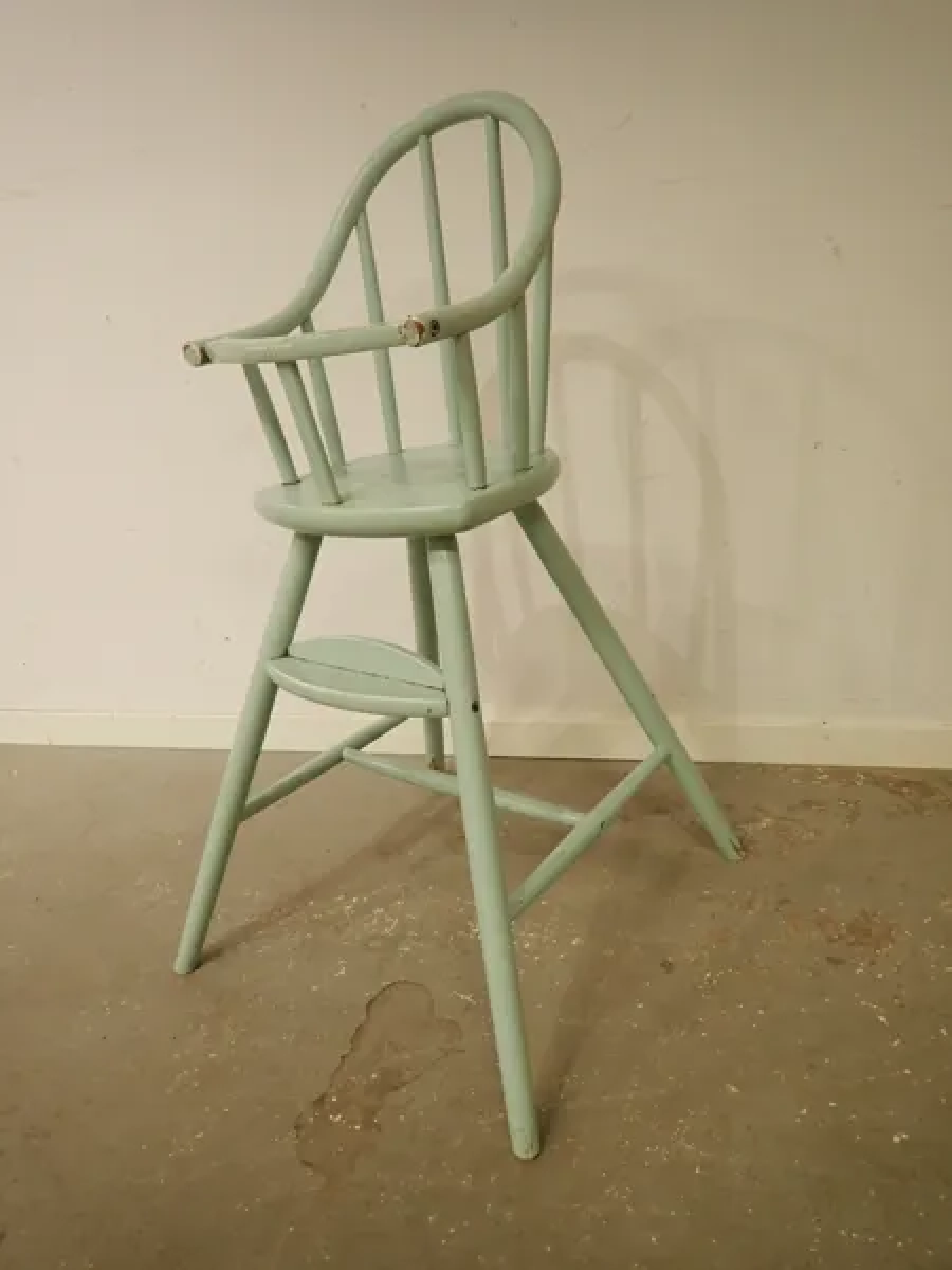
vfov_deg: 84.7
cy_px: 635
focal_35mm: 19
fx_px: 697
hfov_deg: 68.7
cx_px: 476
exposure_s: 1/40
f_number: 2
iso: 200
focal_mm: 3.33
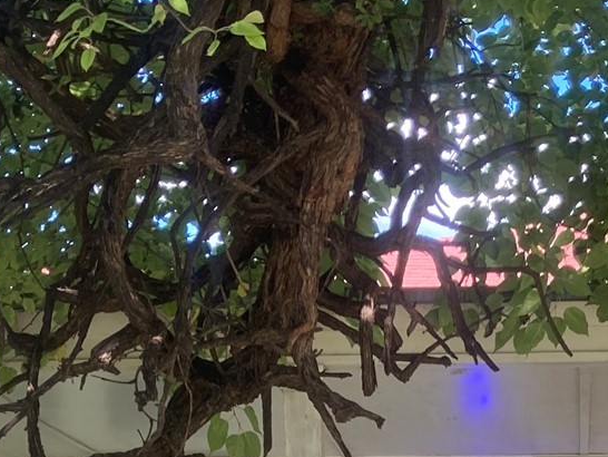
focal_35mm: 105
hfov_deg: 18.2
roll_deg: +1.3
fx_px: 1845
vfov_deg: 12.8
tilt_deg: -3.0
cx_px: 629
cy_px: 830
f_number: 1.8
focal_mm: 3.99
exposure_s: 1/122
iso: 20
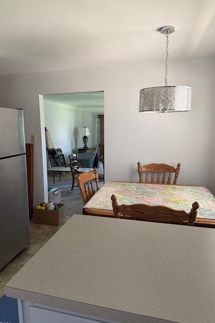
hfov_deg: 49.4
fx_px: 233
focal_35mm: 26
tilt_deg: -8.9
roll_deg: +0.4
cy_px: 164
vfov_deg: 69.4
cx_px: 92
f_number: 1.78
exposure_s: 1/62
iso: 200
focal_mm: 6.76
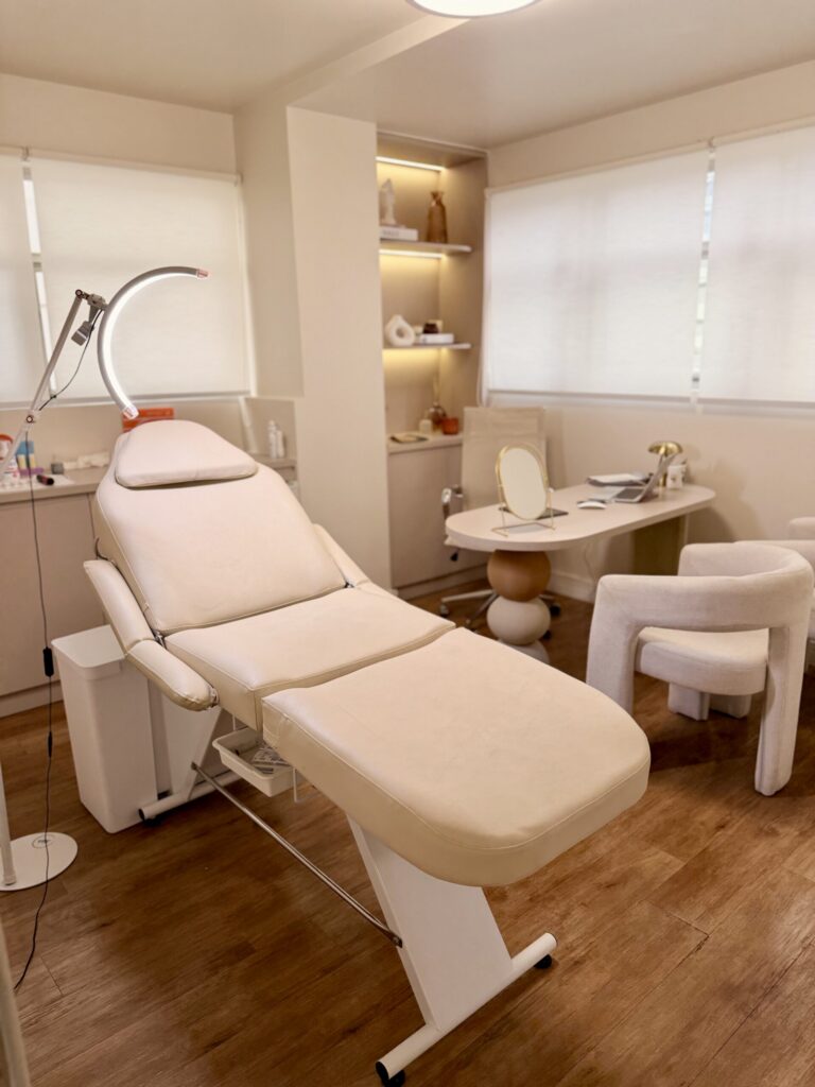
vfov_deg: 71.6
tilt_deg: -13.5
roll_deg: +1.1
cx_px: 408
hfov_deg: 56.8
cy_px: 544
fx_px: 753
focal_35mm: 24
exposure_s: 1/120
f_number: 1.78
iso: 125
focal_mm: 6.76
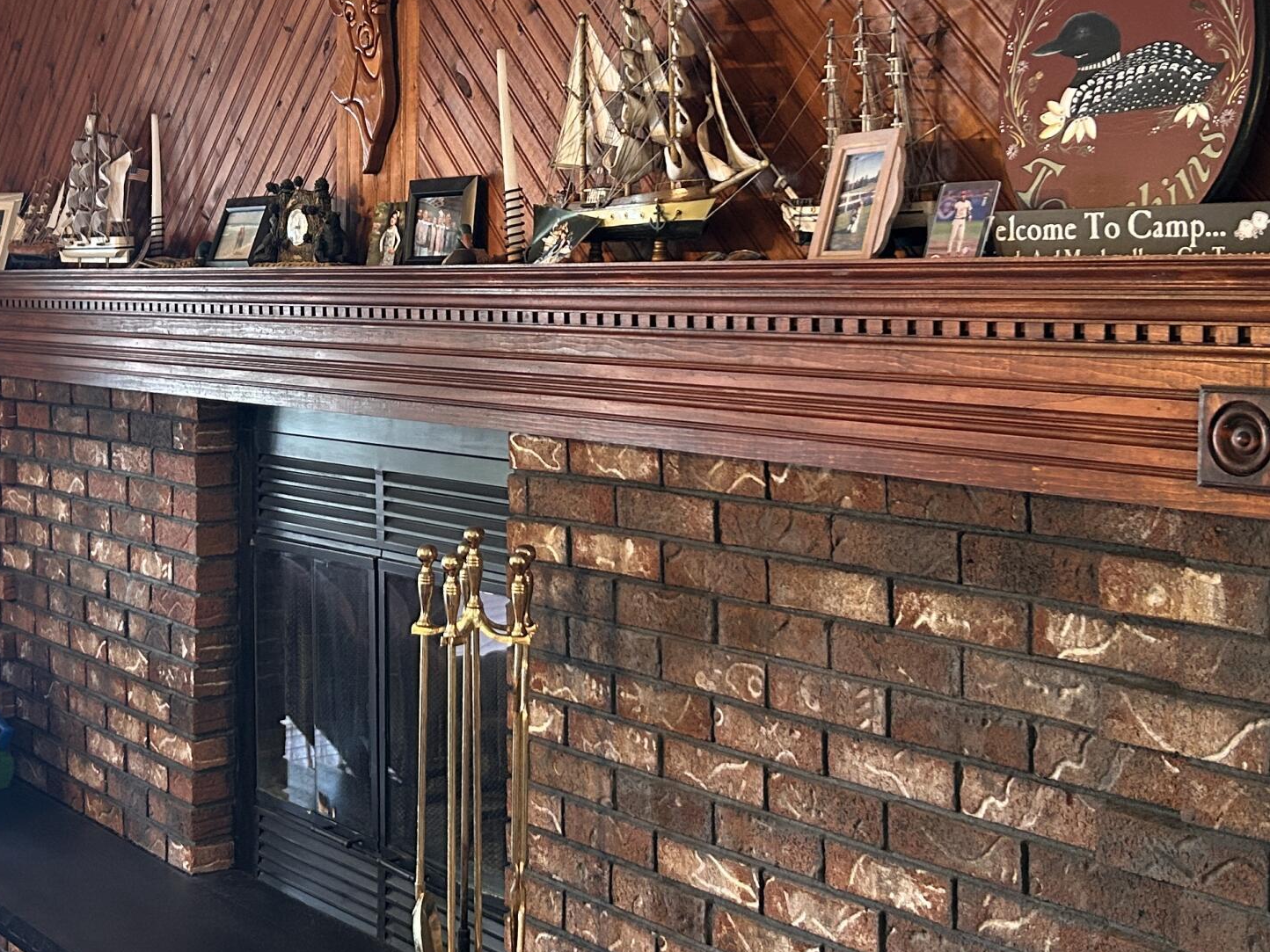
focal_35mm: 54
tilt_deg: -1.2
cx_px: 451
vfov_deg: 26.9
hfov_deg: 35.3
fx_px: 1981
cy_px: 334
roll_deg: -0.3
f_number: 1.5
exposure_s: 1/60
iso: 320
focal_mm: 5.7
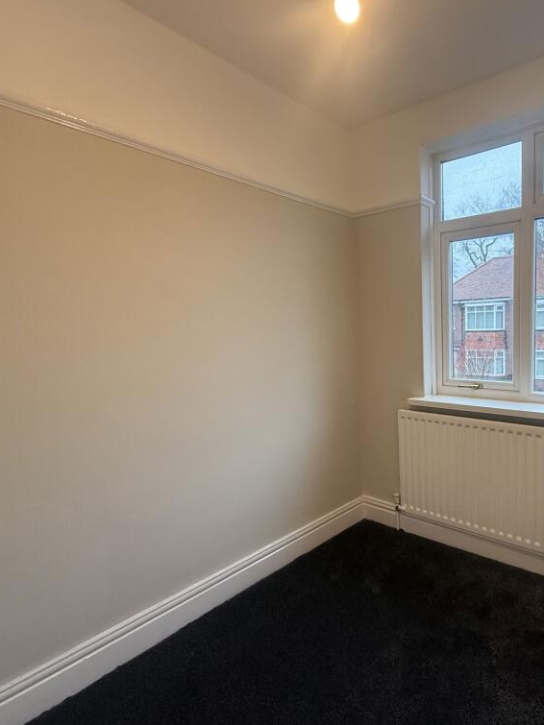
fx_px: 398
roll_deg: +1.7
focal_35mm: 19
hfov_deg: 62.9
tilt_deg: -4.9
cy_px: 366
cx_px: 433
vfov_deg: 84.7
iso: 320
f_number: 2.2
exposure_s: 1/100
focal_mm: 2.22
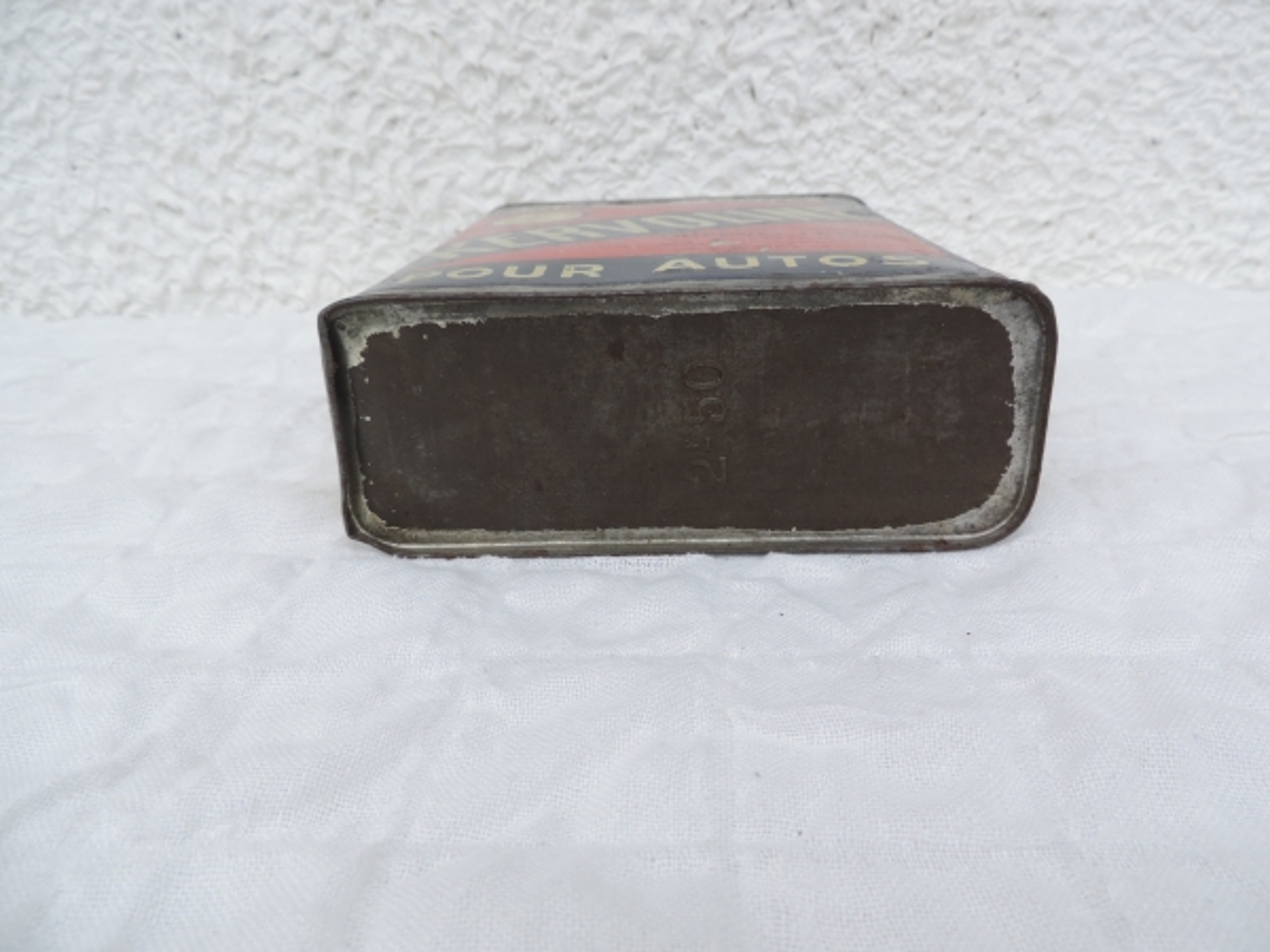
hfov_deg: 71.6
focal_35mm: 24
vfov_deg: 56.8
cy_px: 476
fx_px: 881
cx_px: 635
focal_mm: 4.3
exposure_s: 1/200
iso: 80
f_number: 3
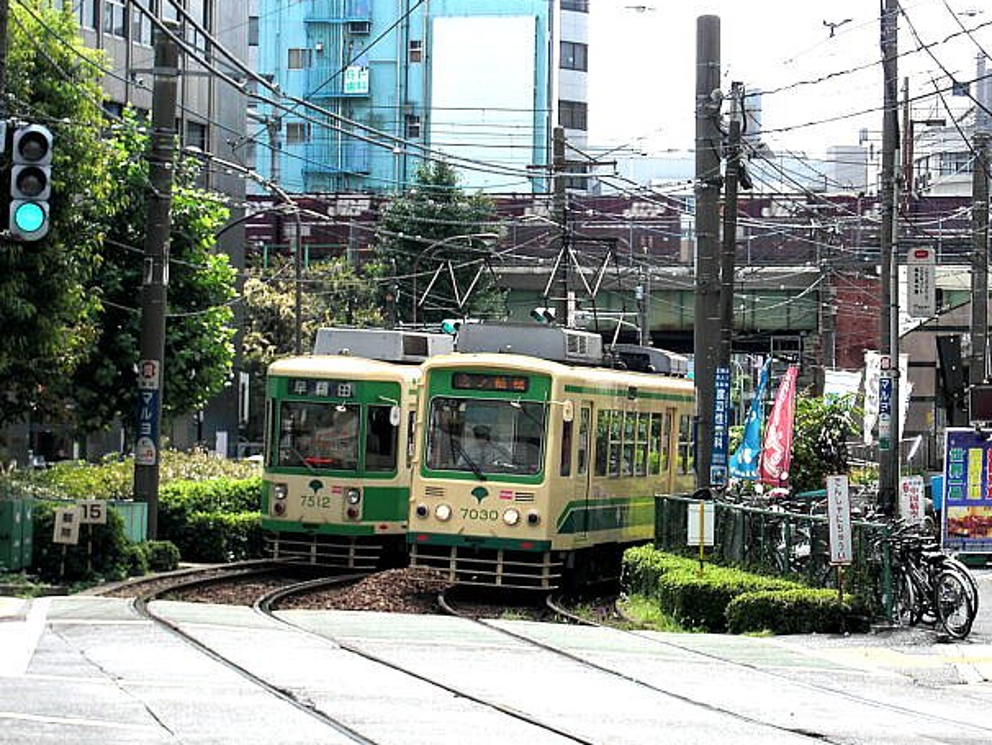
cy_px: 382
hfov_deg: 14.8
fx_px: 3813
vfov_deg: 11.2
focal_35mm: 133
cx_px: 537
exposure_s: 1/160
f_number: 5.8
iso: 50
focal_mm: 19.6
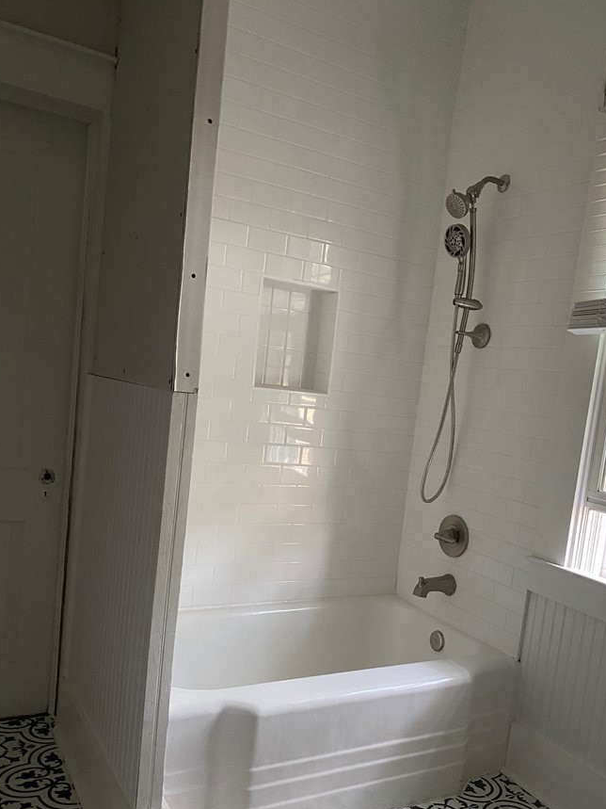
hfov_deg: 45.3
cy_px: 458
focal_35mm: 31
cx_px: 347
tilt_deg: -6.2
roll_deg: -6.0
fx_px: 724
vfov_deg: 58.2
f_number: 1.8
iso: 400
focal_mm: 4.25
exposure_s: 1/40
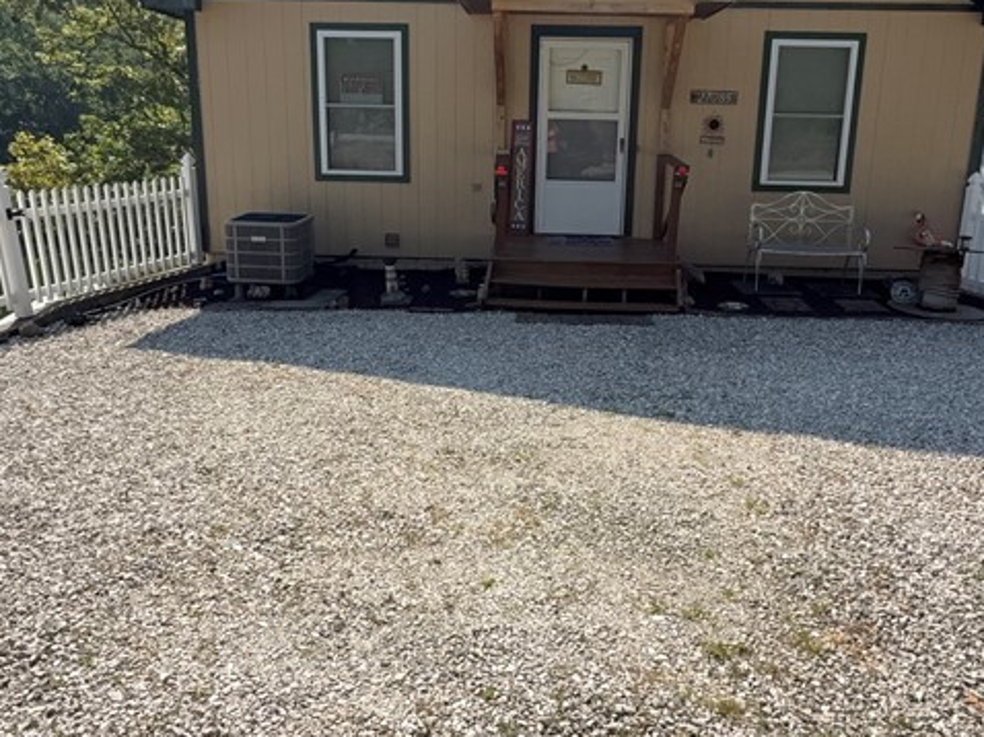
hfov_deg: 60.0
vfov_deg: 46.6
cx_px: 515
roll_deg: -0.8
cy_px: 319
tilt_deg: -13.7
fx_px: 852
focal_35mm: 30
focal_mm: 2.22
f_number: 2.2
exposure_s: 1/1795
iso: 50
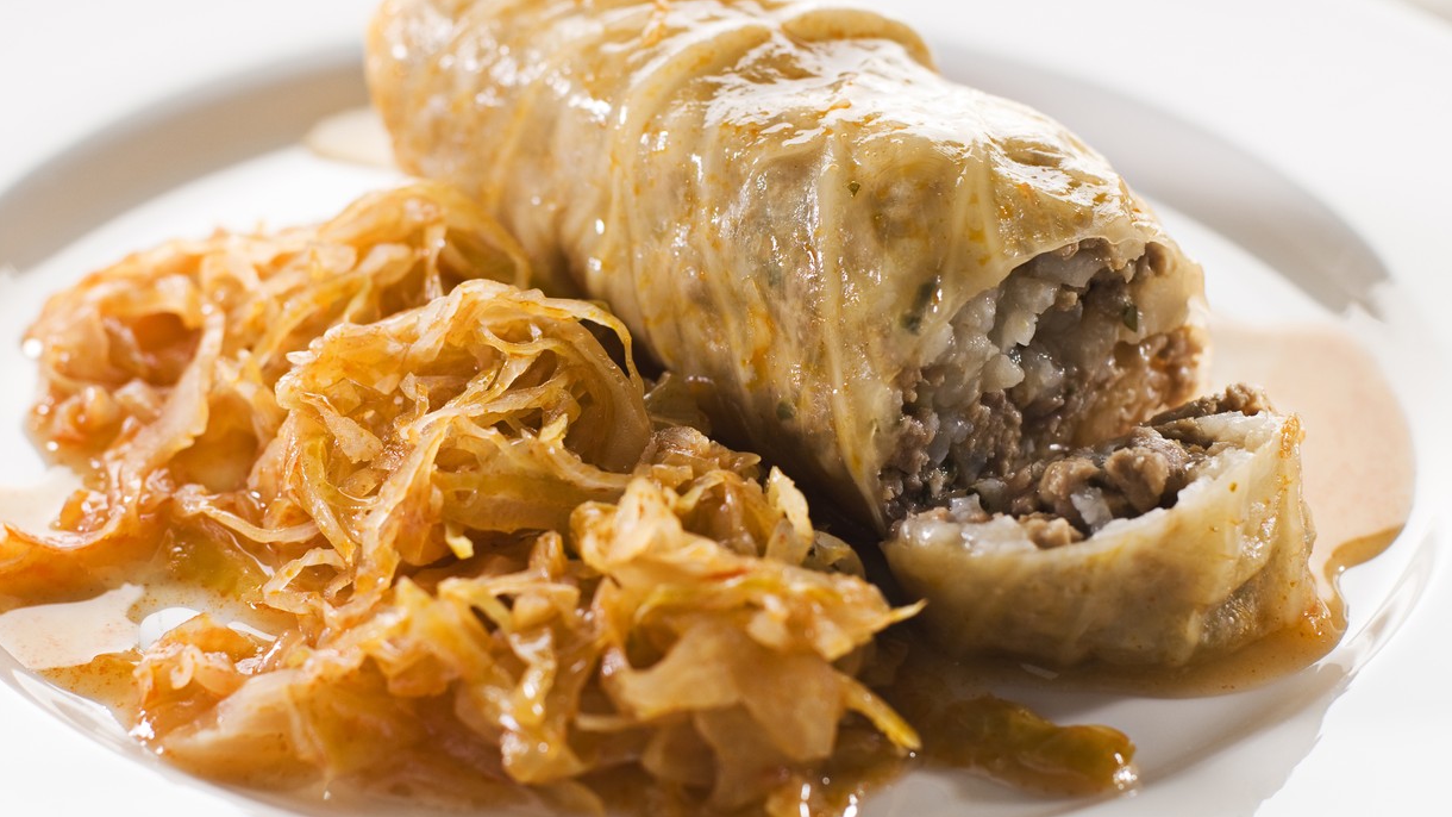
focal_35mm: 90
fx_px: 3465
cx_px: 714
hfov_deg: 23.7
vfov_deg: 13.4
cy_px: 381
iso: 100
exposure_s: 1/160
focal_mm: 50
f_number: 4.5
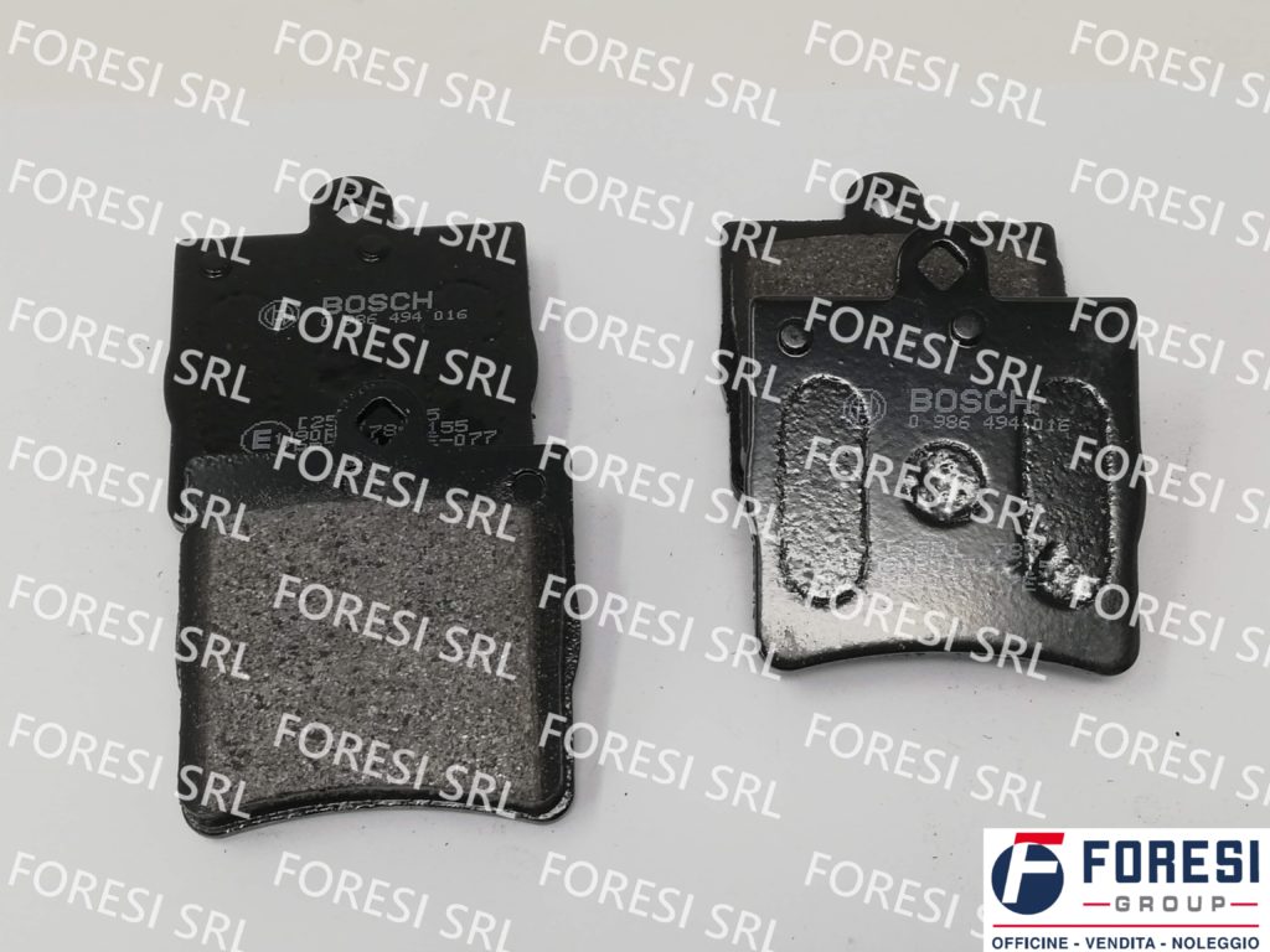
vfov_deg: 29.1
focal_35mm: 50
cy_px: 476
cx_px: 635
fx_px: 1834
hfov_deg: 38.2
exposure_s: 1/100
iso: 50
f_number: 2.2
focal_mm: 3.81
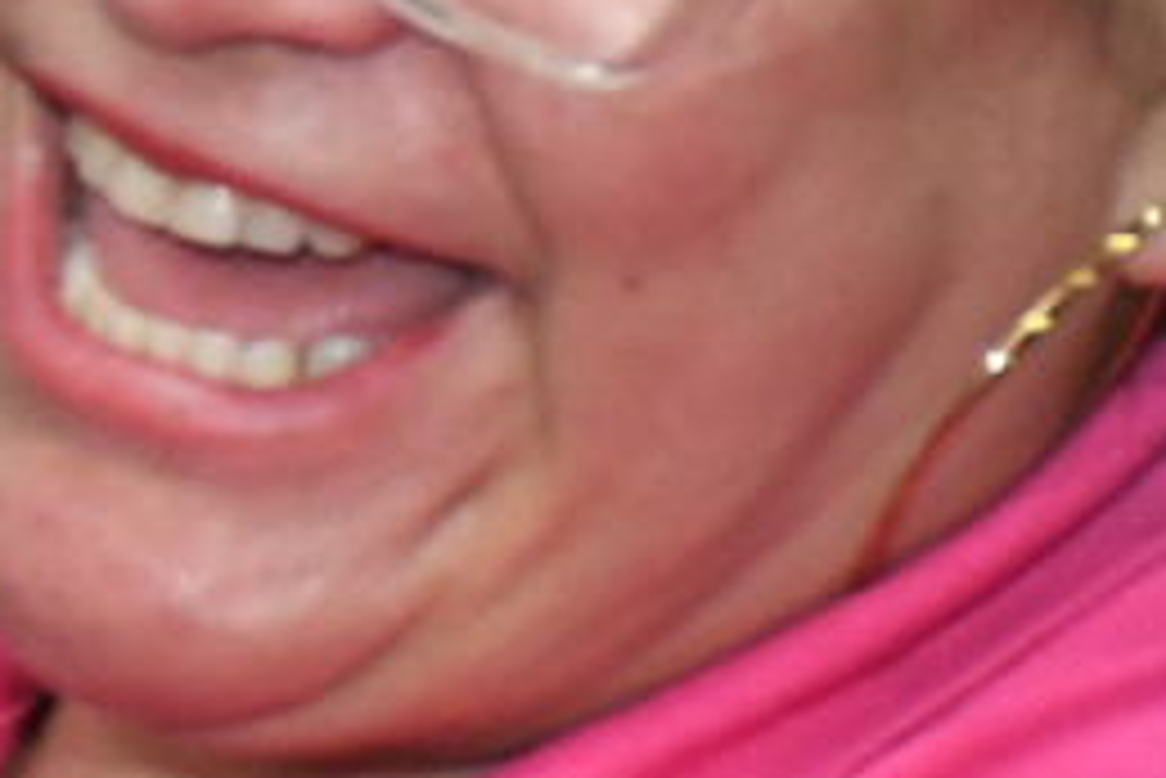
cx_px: -1216
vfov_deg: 2.4
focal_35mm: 562
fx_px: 18212
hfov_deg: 3.6
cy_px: -468
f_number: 6.3
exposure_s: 1/100
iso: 2500
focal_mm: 60
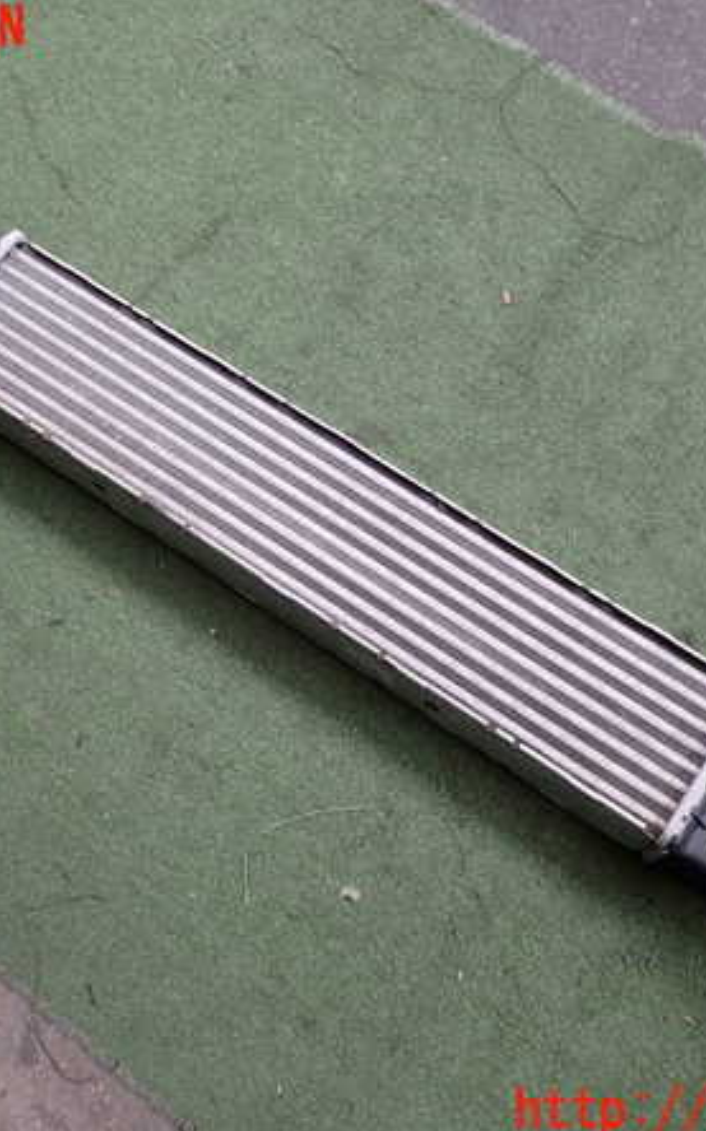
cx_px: 326
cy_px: 571
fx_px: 1325
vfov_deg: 46.2
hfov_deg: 29.8
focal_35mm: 43
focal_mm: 5.4
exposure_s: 1/125
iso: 160
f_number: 2.3
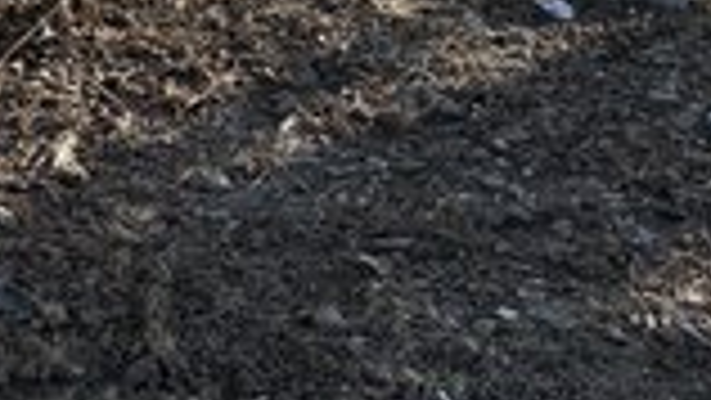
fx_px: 1245
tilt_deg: -14.6
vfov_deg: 17.3
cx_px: -4
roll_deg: +0.1
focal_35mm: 66
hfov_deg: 29.7
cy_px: -103
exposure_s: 1/2028
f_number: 1.78
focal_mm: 6.86
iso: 80
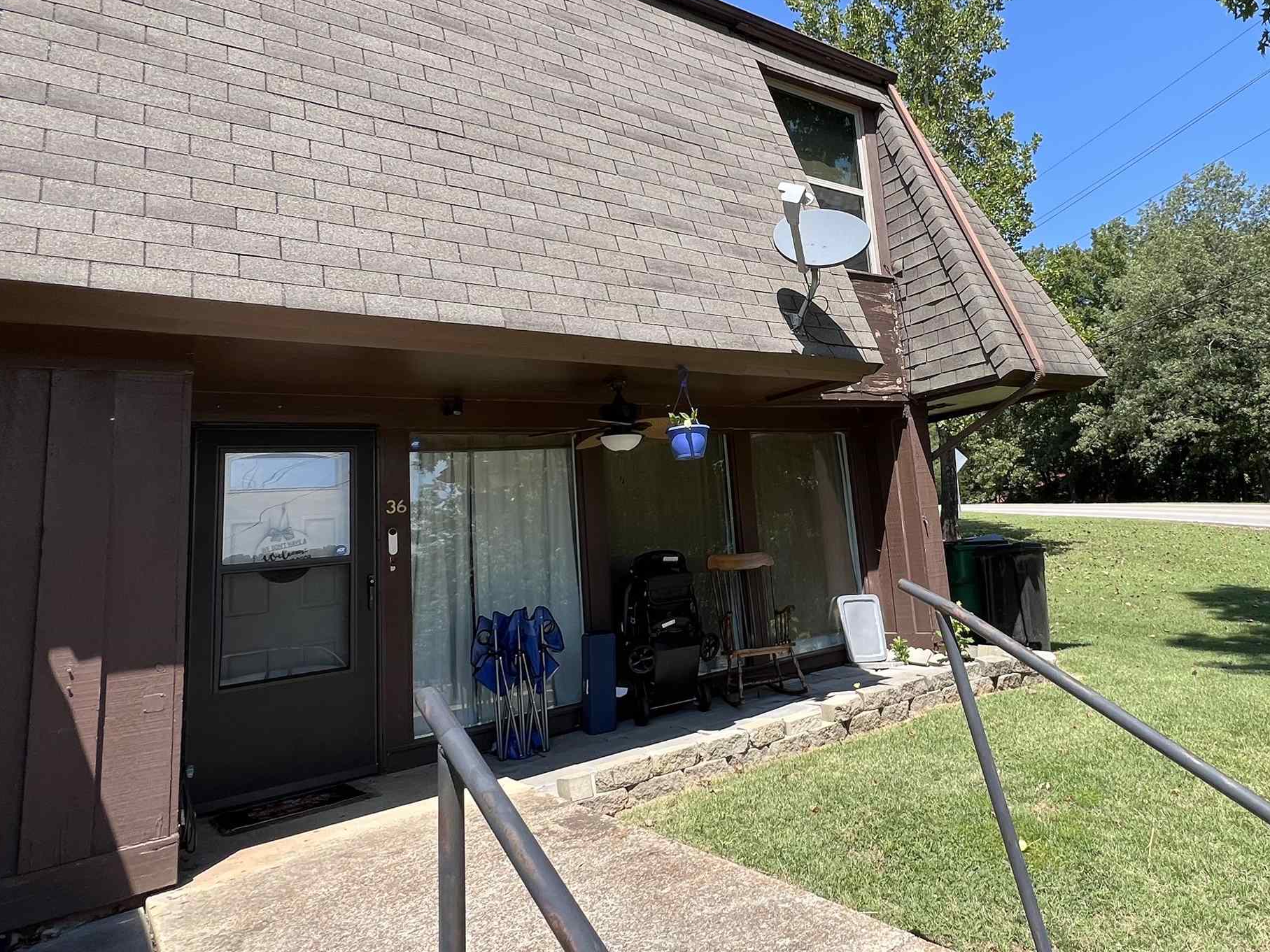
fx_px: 807
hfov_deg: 73.8
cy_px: 381
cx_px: 857
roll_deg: +4.8
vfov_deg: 60.6
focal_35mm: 22
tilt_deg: +10.6
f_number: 1.8
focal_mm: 1.57
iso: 32
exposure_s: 1/704
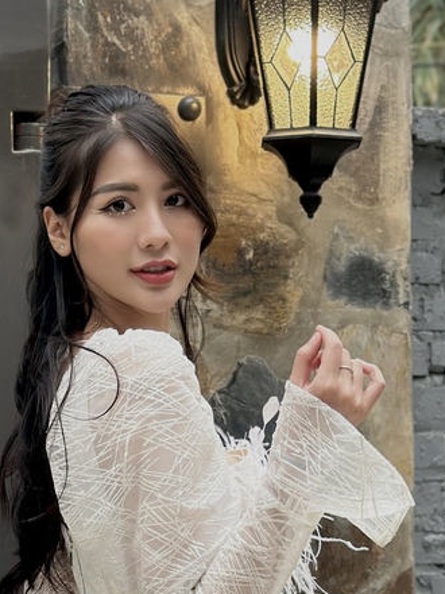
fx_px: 1645
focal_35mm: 96
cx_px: 129
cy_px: 572
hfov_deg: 15.4
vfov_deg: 19.9
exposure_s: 1/125
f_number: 1.78
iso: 125
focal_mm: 6.86
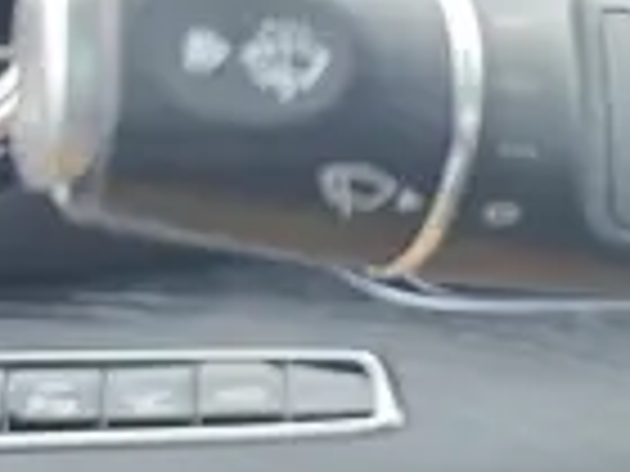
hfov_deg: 28.0
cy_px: 333
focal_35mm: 59
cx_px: 783
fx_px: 1074
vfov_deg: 24.6
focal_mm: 6.55
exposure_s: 1/63.5
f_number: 1.6
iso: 100
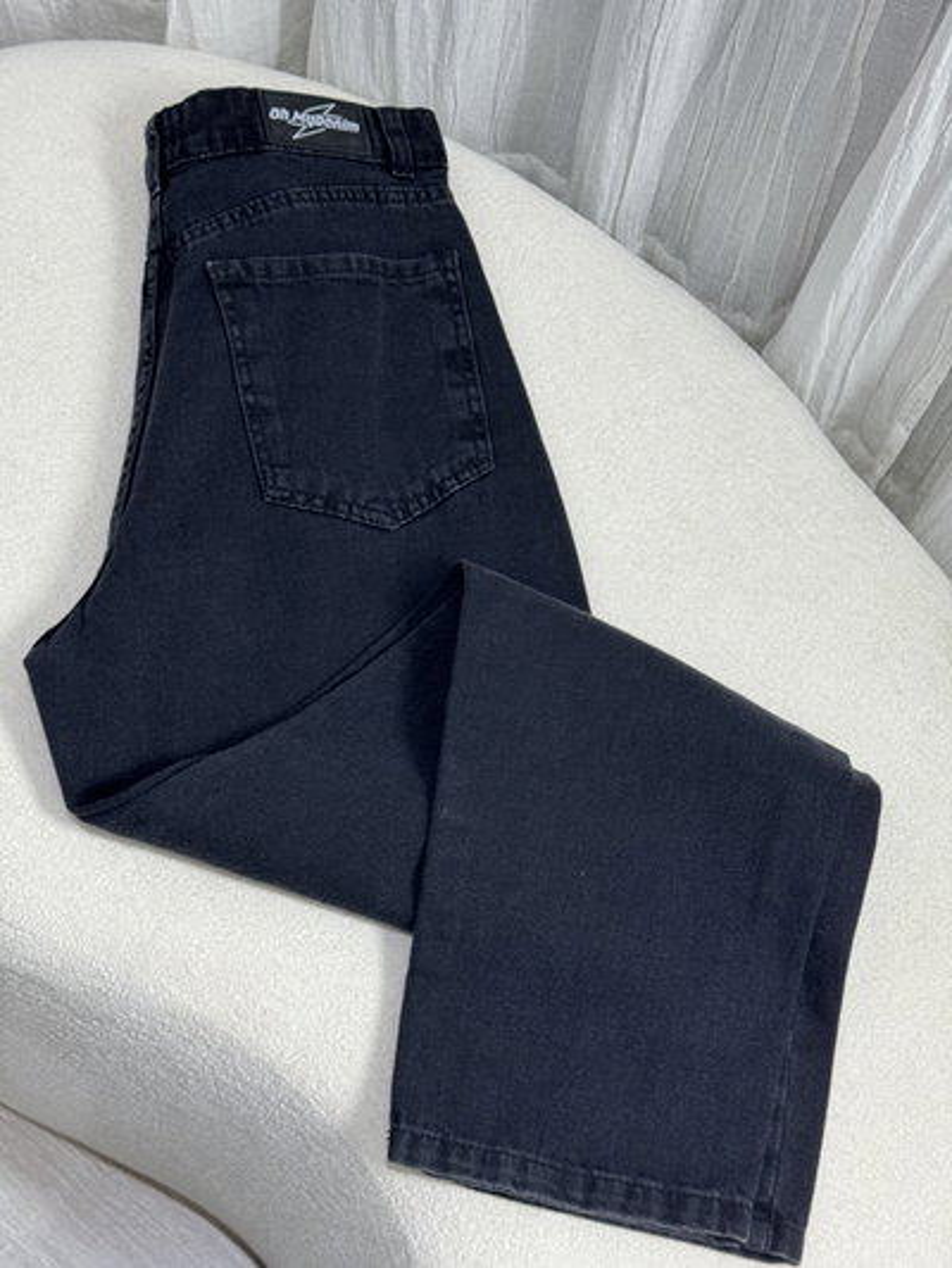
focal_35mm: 48
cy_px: 634
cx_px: 476
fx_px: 1759
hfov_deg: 30.3
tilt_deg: -63.8
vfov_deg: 39.6
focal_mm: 6.76
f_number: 1.78
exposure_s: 1/50
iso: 80
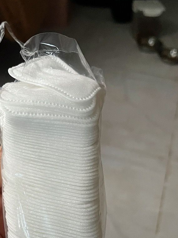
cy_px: 184
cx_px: 55
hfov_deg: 32.5
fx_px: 302
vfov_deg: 41.4
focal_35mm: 44
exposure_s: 1/40
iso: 640
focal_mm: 5.1
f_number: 1.6
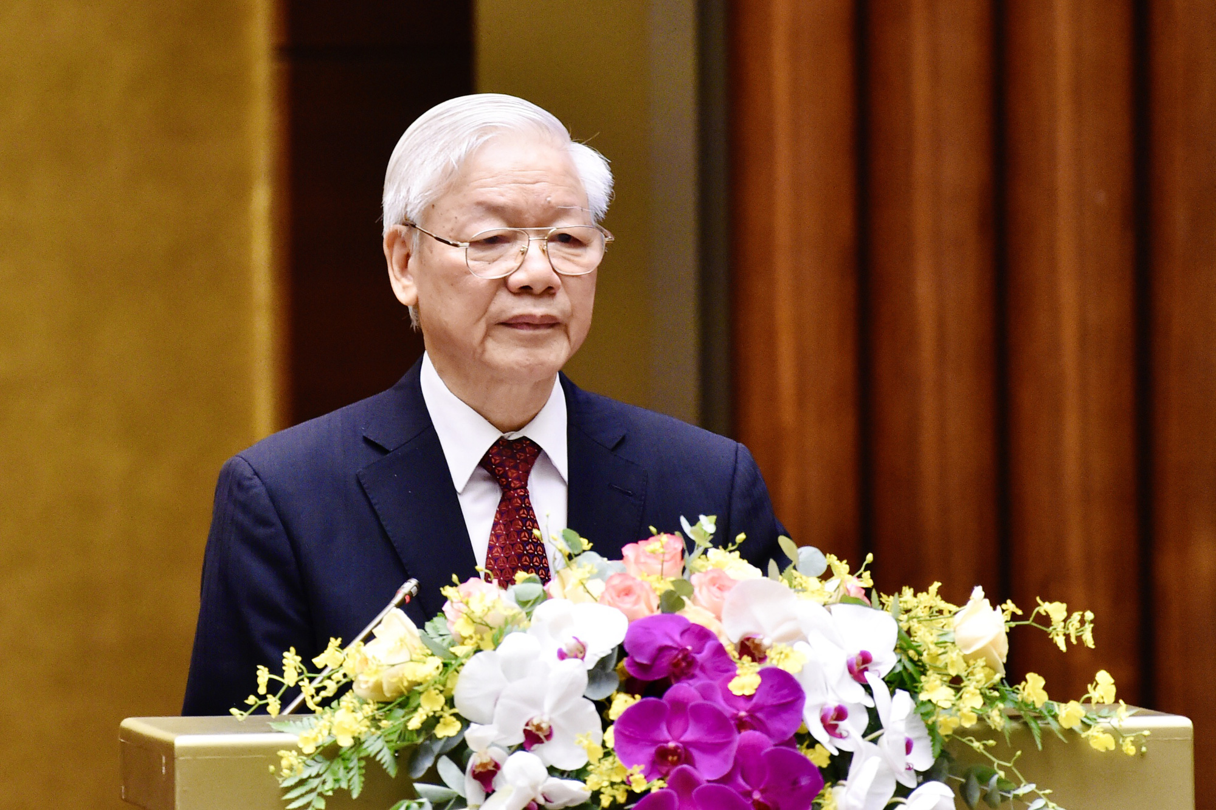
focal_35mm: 480
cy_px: 405
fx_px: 16211
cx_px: 608
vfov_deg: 2.9
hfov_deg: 4.3
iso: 5000
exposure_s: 1/125
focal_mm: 480
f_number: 5.6
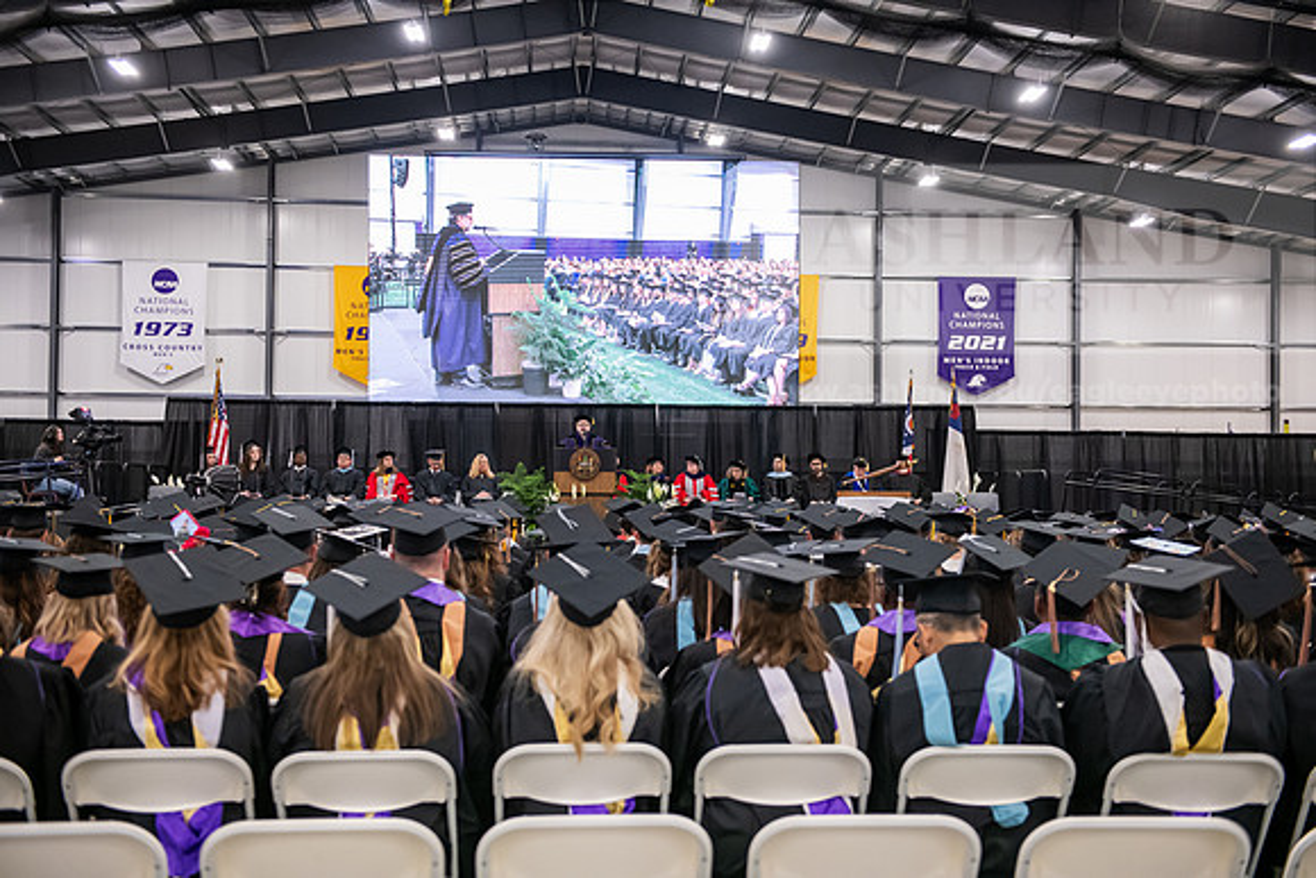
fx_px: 1645
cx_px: 658
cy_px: 439
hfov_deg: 43.6
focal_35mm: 45
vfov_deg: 29.9
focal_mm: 45
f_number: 3.2
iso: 2000
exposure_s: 1/200
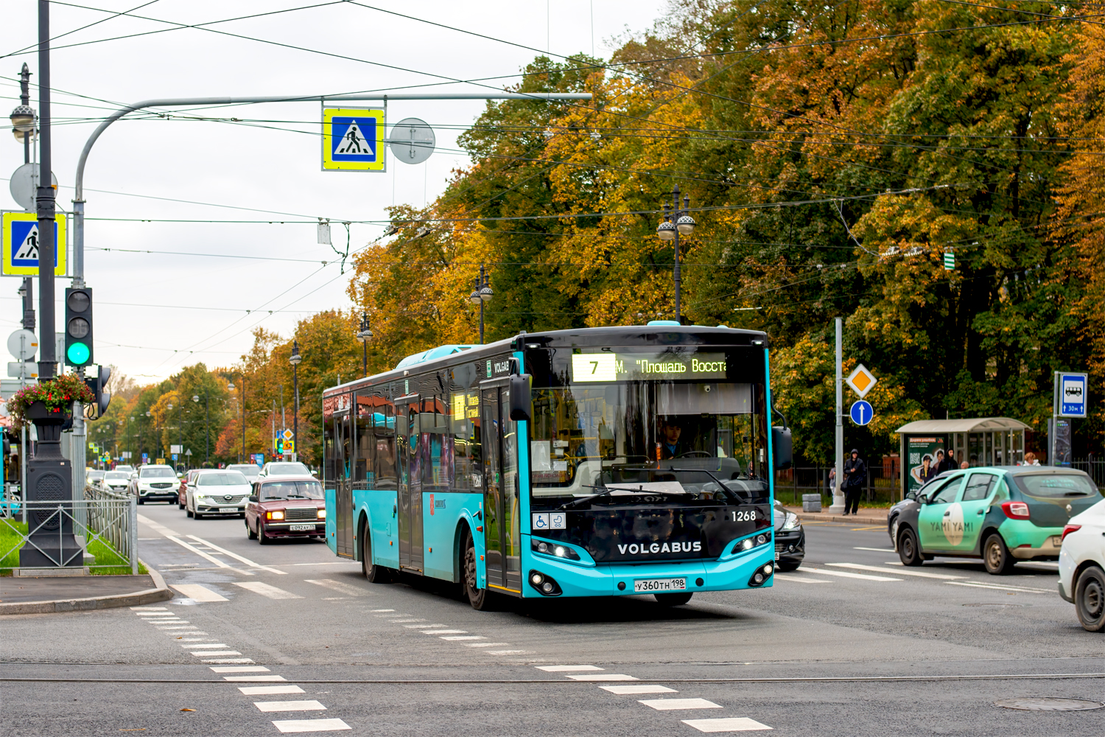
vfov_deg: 27.0
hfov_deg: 39.6
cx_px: 552
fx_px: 1535
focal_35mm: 50
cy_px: 368
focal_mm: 50
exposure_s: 1/250
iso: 320
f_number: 5
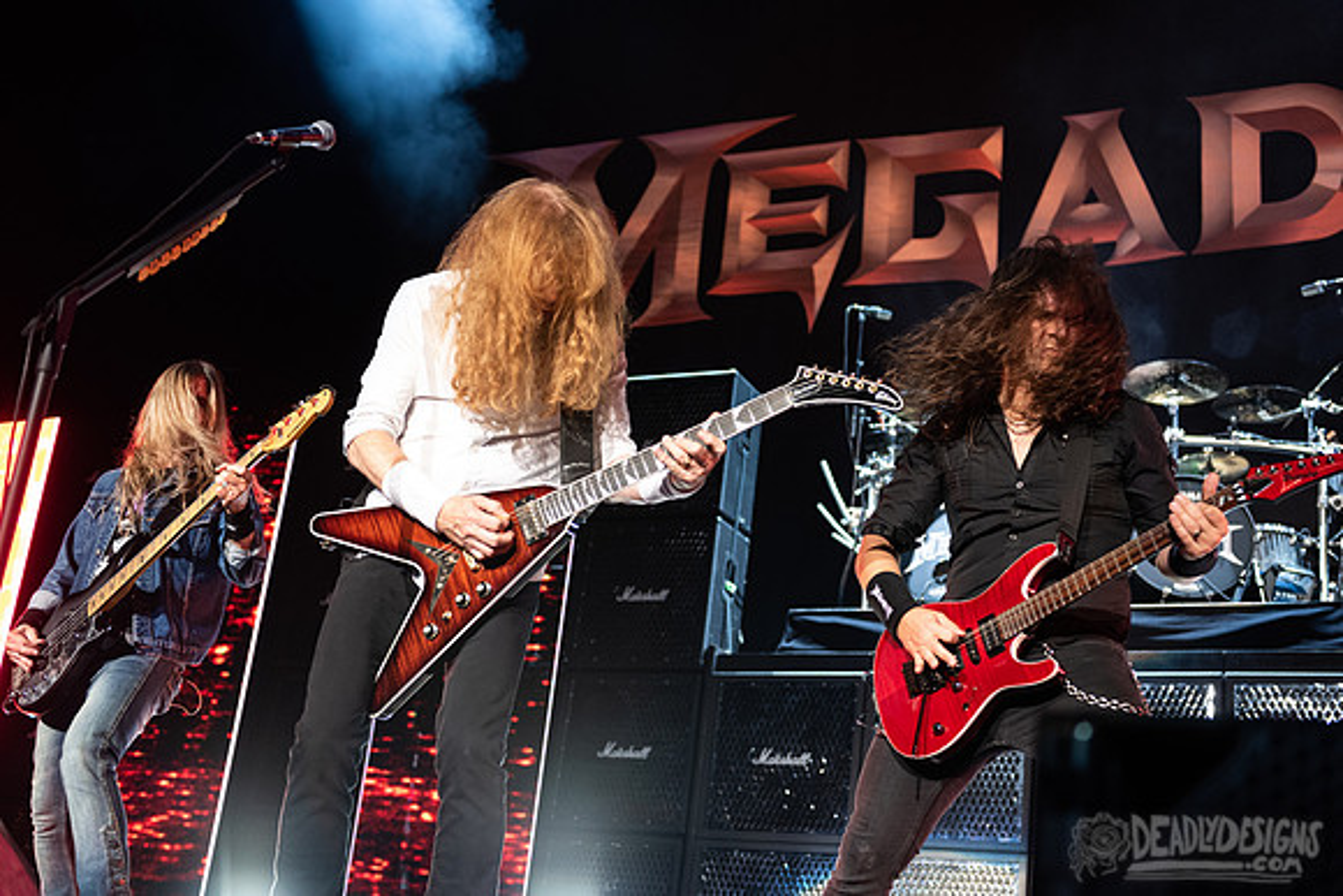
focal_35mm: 48
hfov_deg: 41.1
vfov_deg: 28.1
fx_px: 1791
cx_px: 672
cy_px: 448
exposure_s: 1/320
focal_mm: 48
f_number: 3.2
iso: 2000
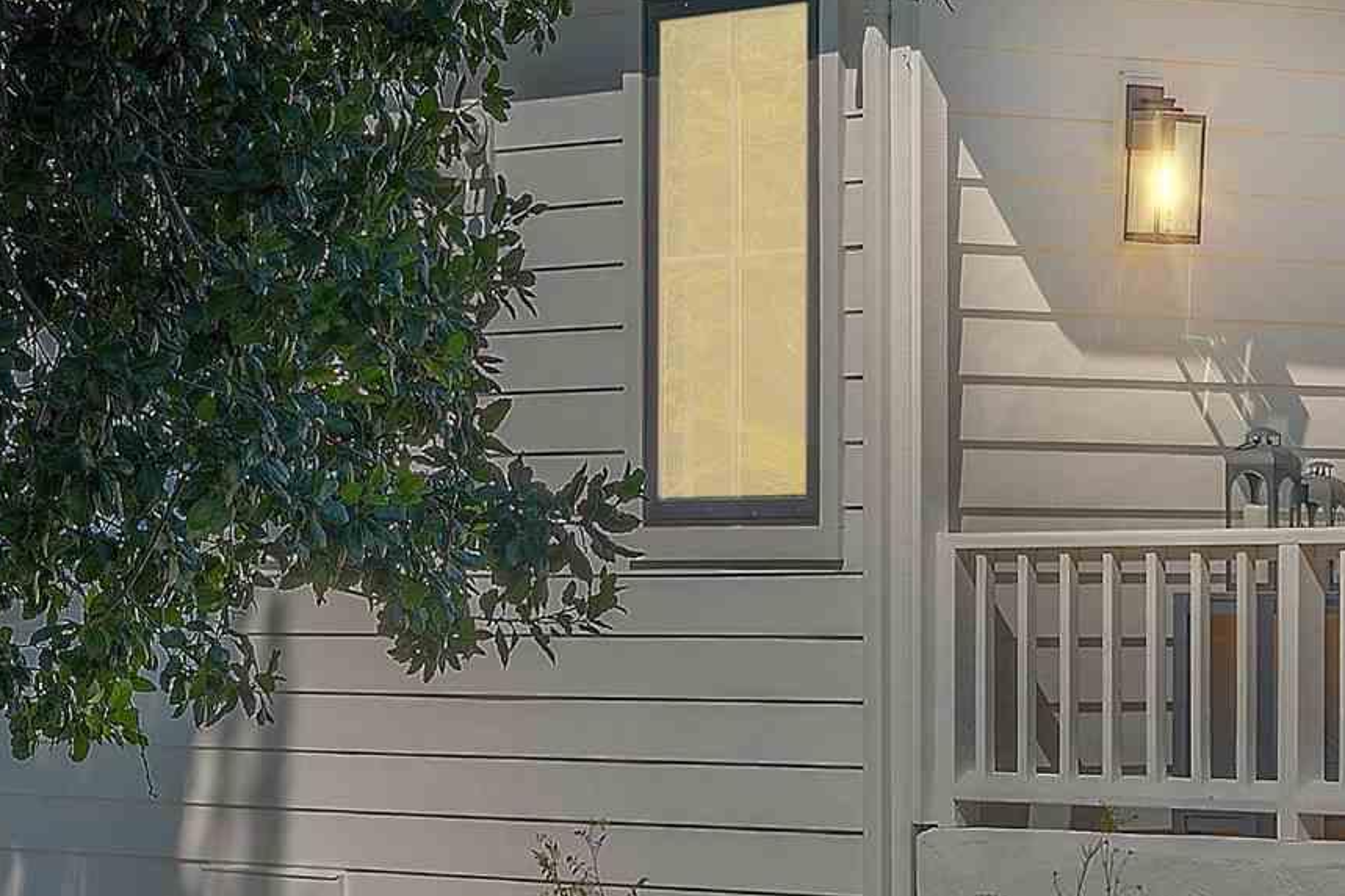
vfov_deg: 8.2
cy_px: 641
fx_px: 6274
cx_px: 1539
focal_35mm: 168
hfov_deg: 12.0
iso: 100
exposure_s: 1/100
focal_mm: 47
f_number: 8
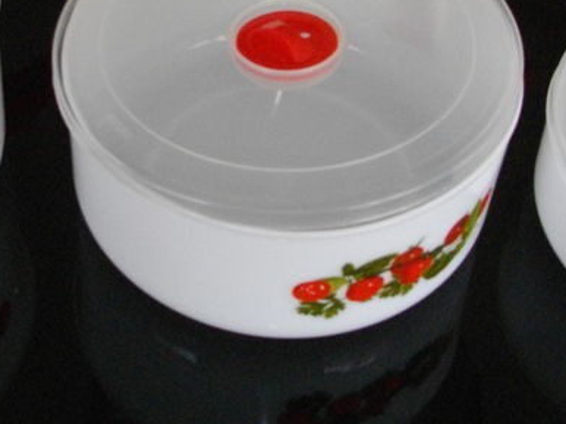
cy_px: 119
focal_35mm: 83
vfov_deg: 17.7
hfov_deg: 23.4
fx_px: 1356
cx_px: 154
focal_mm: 5.7
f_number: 2.9
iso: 278
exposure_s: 1/50
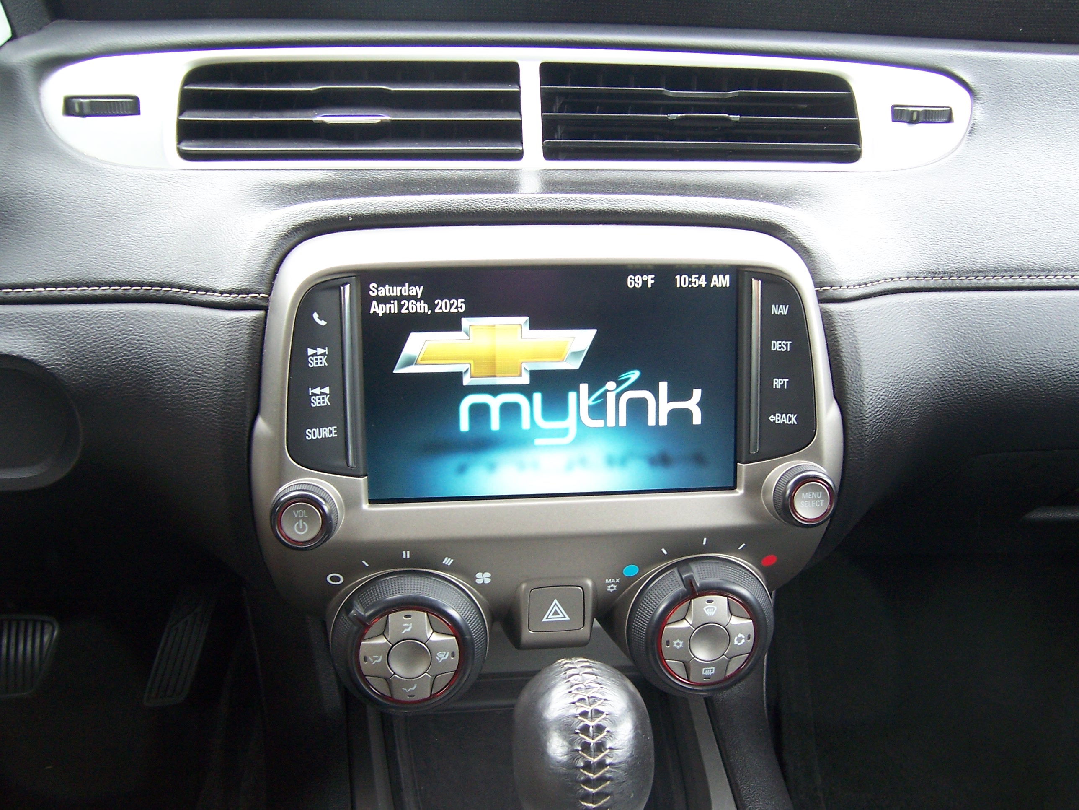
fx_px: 1029
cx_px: 540
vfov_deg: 42.9
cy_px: 405
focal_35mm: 33
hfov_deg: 55.4
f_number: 3.4
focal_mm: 5.5
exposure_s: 1/30
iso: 140
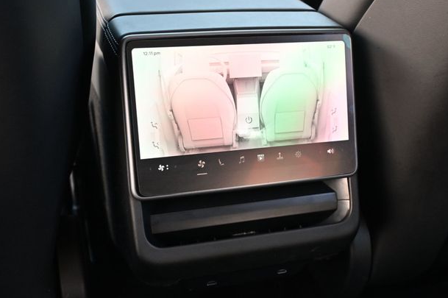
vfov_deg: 32.0
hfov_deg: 46.6
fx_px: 520
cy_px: 150
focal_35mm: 42
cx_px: 232
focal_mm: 26.5
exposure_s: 1/125
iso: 720
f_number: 4.5
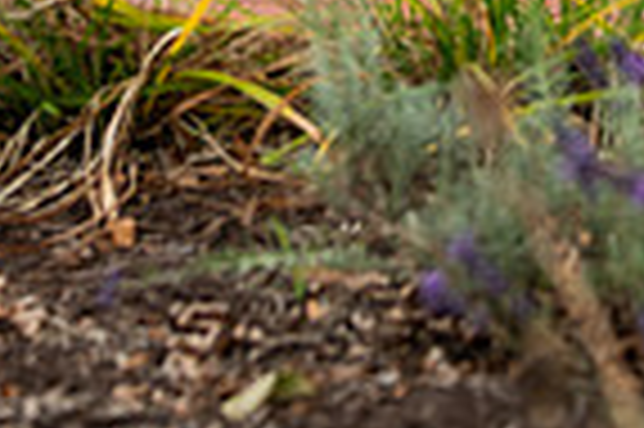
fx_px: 2609
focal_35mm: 146
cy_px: -426
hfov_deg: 14.1
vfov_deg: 8.8
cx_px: 374
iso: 160
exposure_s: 1/320
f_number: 3.2
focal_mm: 36
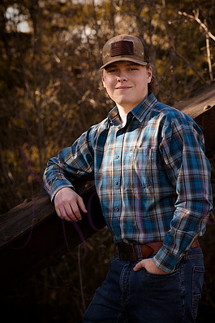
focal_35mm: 119
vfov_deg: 17.2
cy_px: 152
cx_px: 120
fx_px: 1065
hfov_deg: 11.5
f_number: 7.1
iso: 800
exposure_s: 1/800
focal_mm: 105
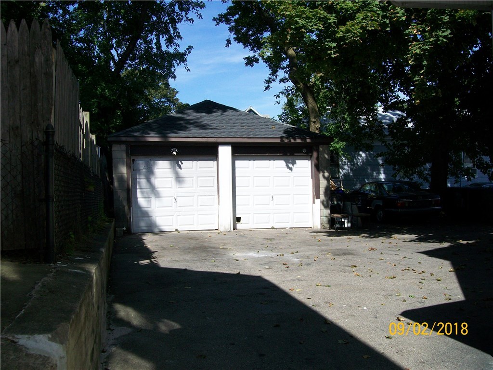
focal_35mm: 36
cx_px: 246
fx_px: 513
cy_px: 185
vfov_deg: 39.7
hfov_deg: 51.4
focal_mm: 6
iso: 64
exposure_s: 1/320
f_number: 4.8
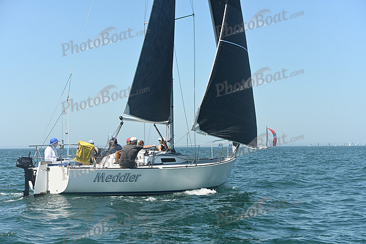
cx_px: 183
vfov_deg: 19.5
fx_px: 712
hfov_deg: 28.8
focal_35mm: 70
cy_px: 122
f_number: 6.3
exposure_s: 1/1000
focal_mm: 70
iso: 320
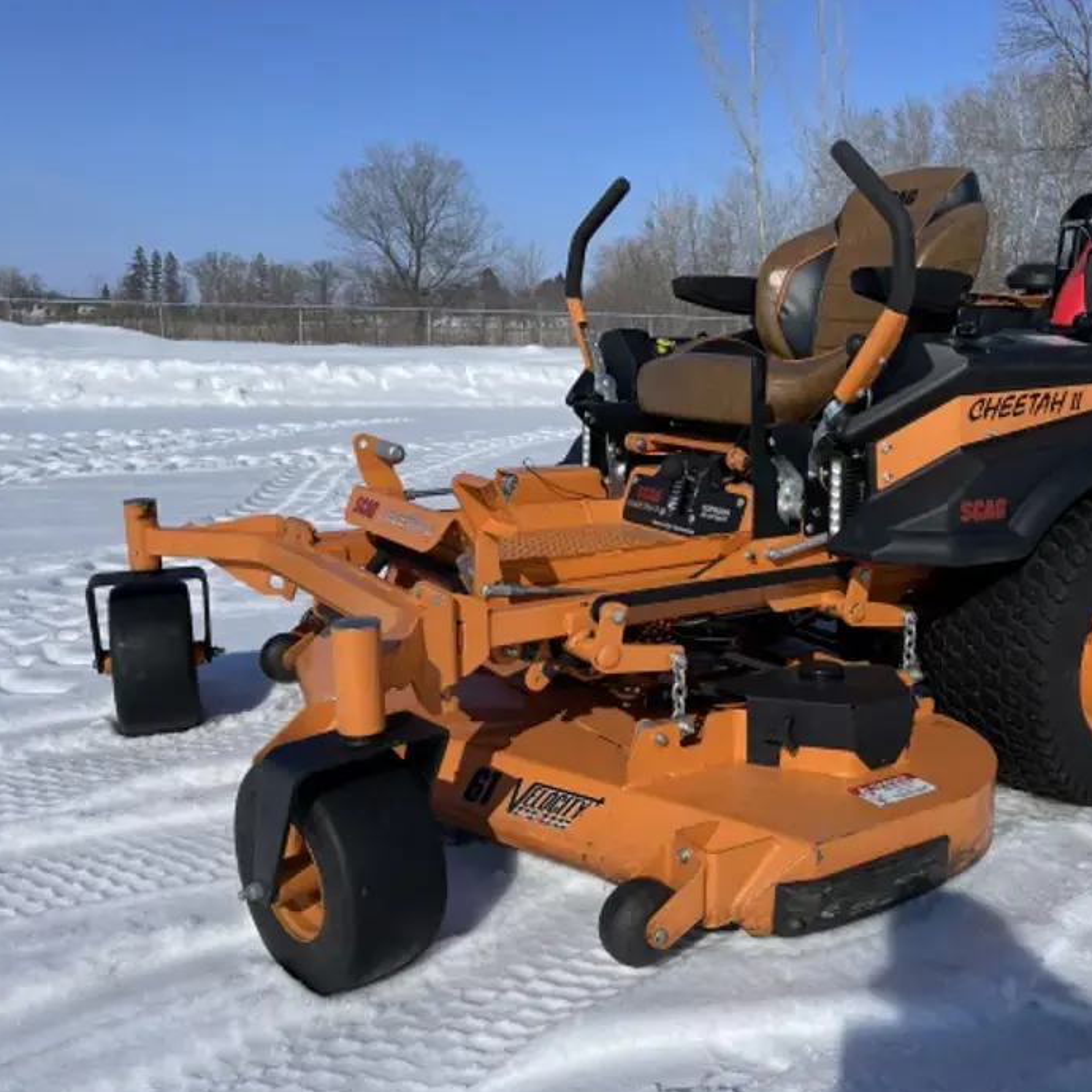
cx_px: 694
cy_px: 569
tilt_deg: -11.4
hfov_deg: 50.5
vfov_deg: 51.1
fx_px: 1142
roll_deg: -1.7
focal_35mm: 32
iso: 32
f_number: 1.6
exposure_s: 1/9174
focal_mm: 5.1
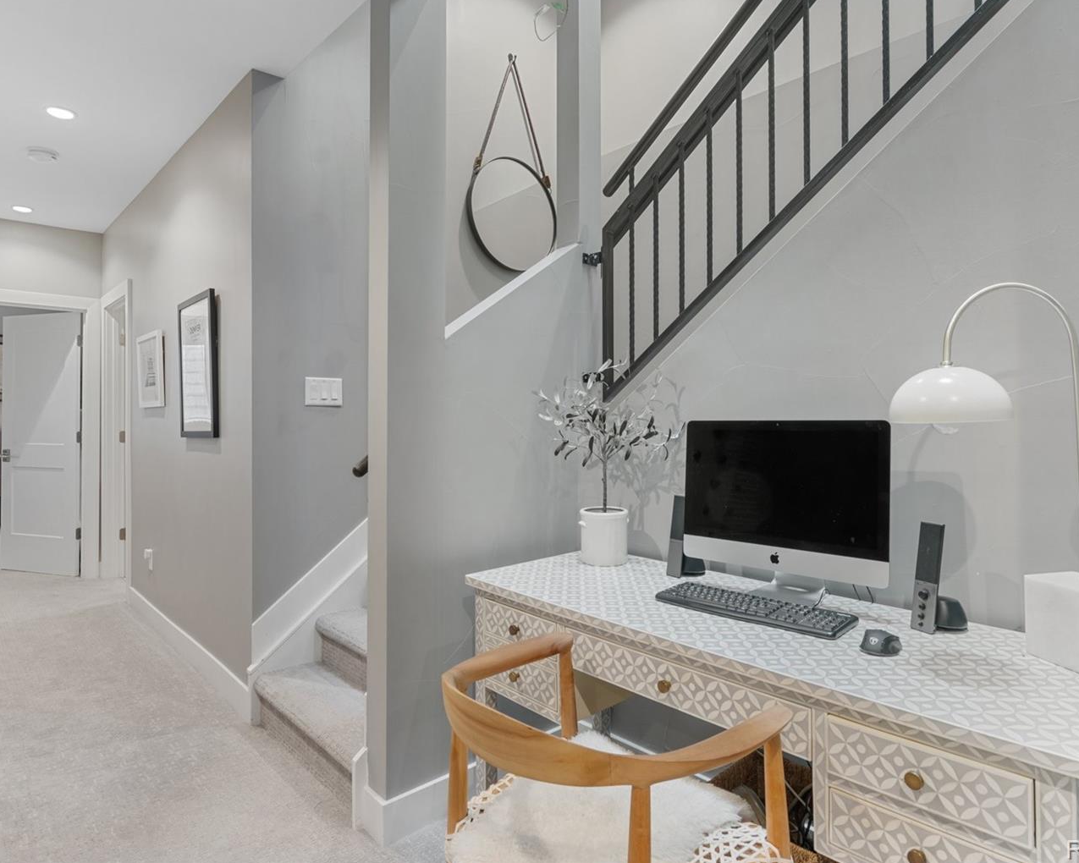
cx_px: 526
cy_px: 418
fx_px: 639
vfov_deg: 68.1
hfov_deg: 80.4
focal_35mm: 20
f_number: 8
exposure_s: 1
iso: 400
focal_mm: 17
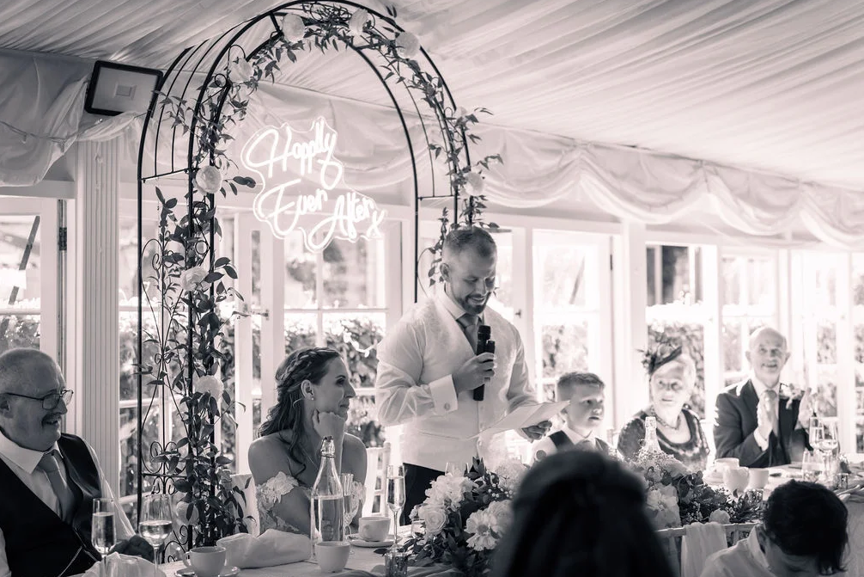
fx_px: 1392
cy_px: 288
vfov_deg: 23.4
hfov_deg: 34.5
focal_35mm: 58
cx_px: 438
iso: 640
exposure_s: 1/250
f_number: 2.8
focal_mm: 57
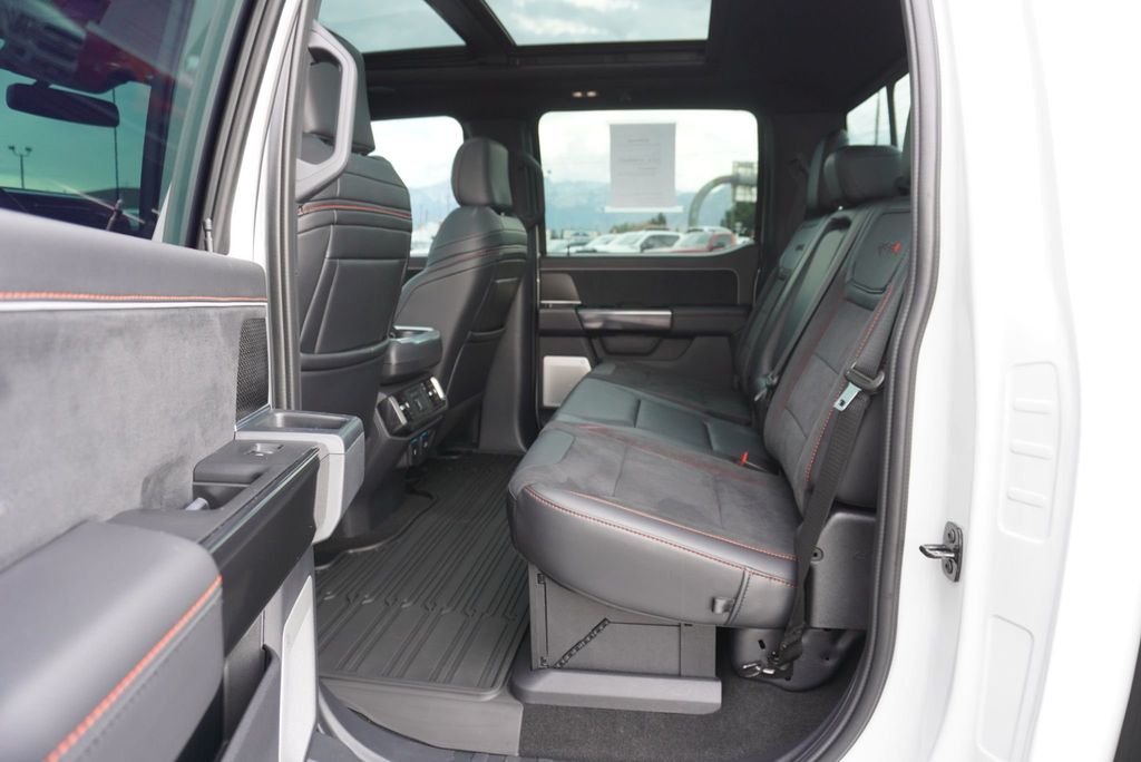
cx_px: 570
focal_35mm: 24
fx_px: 761
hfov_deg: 73.7
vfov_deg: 53.2
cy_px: 381
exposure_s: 1/60
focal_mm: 16
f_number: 4
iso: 400
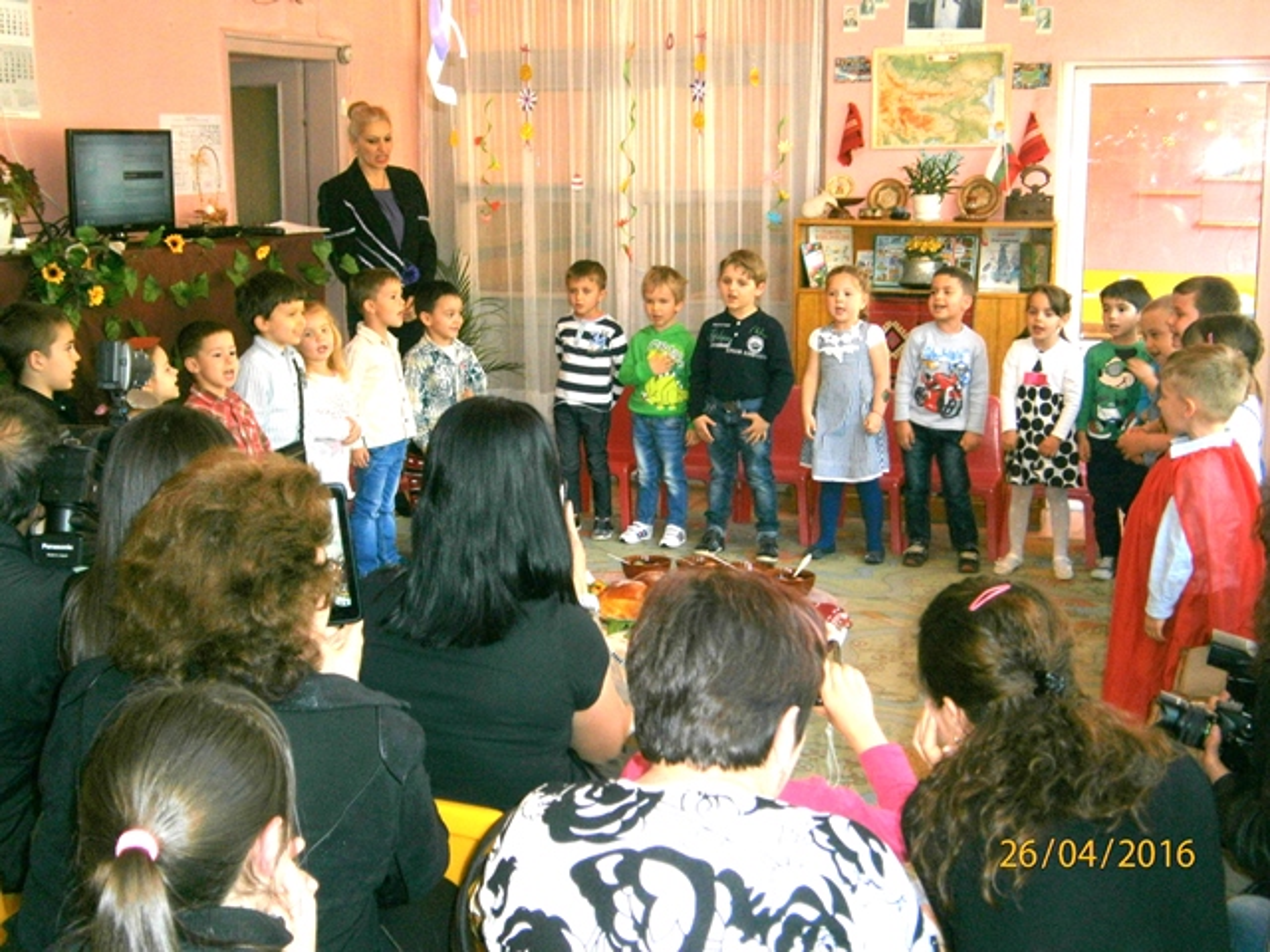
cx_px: 635
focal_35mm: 47
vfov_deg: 30.9
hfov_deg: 40.4
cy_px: 476
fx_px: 1724
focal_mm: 8.3
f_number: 3.4
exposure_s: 1/40
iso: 160
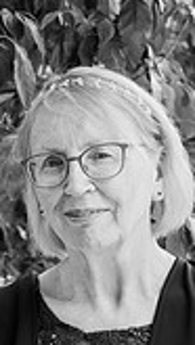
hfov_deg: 6.5
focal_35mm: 188
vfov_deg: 11.3
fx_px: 1725
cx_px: 84
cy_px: 395
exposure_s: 1/500
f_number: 5
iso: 400
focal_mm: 66
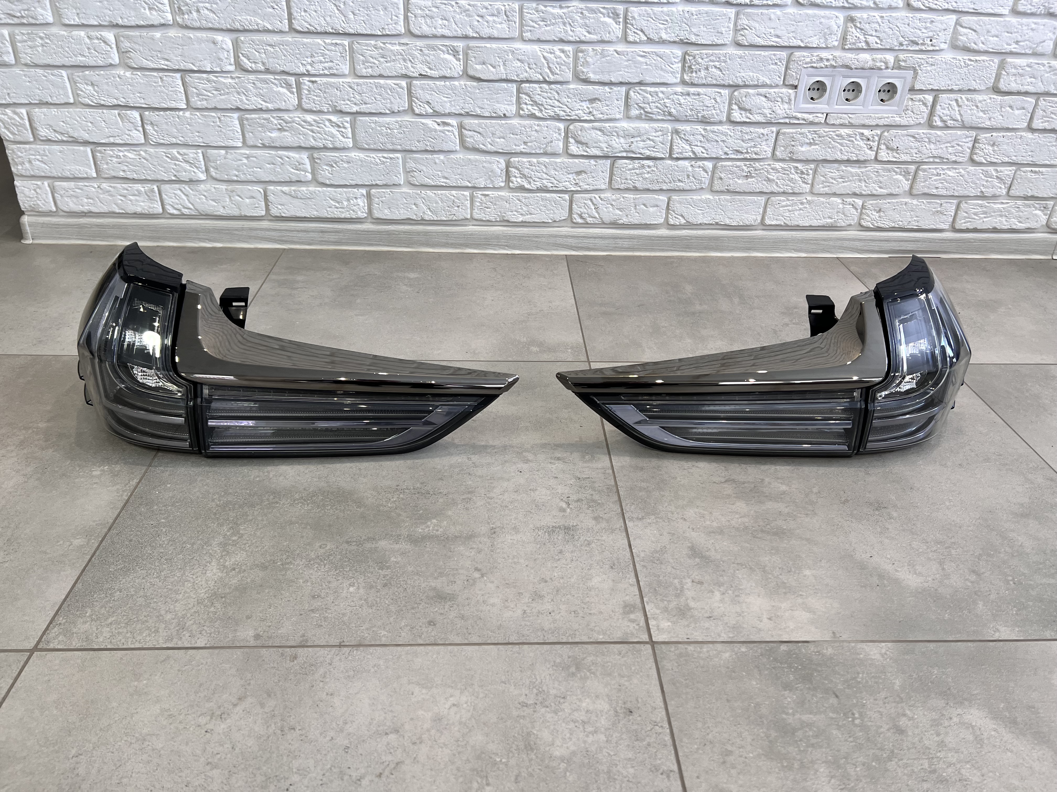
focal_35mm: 26
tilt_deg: -31.8
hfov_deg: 67.3
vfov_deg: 53.1
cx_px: 528
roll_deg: -3.1
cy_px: 396
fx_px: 794
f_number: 1.5
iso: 80
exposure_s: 1/100
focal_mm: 5.7
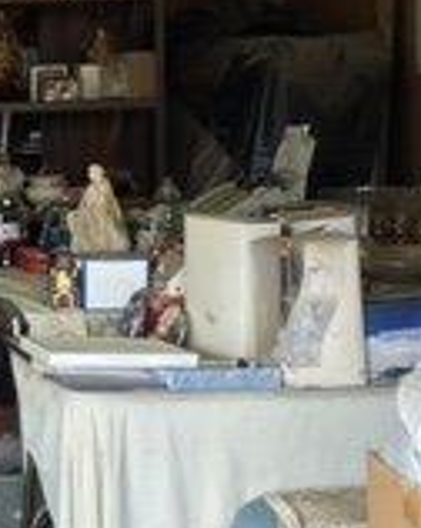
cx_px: -294
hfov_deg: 12.4
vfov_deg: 16.7
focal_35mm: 115
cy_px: 221
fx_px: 1795
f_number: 2.2
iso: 32
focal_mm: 4.15
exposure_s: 1/60
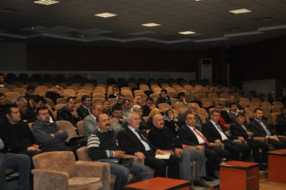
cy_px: 95
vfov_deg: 25.7
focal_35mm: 52
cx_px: 143
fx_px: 417
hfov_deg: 37.9
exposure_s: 1/60
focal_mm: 35
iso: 800
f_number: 5
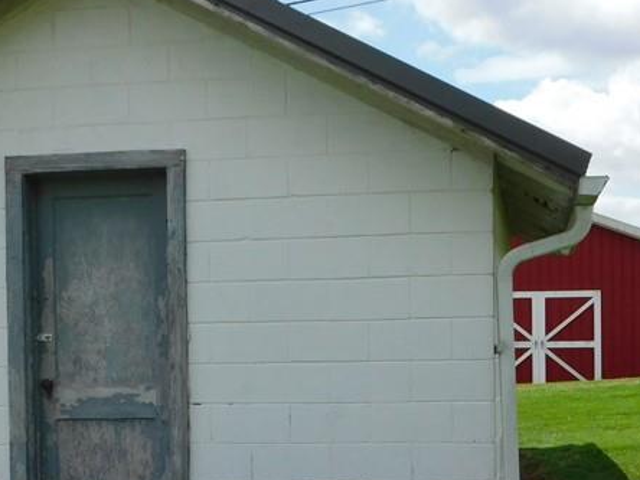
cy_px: 404
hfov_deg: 23.4
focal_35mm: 83
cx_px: 176
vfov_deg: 17.6
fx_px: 1535
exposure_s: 1/1250
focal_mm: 6.3
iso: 125
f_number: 3.5
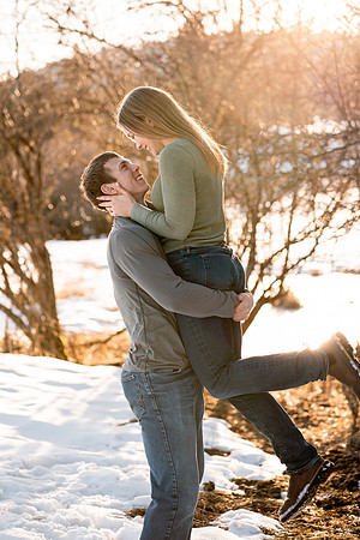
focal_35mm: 85
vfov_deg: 23.9
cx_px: 180
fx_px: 1275
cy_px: 270
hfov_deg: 16.1
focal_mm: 85
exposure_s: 1/640
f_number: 3.2
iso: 250
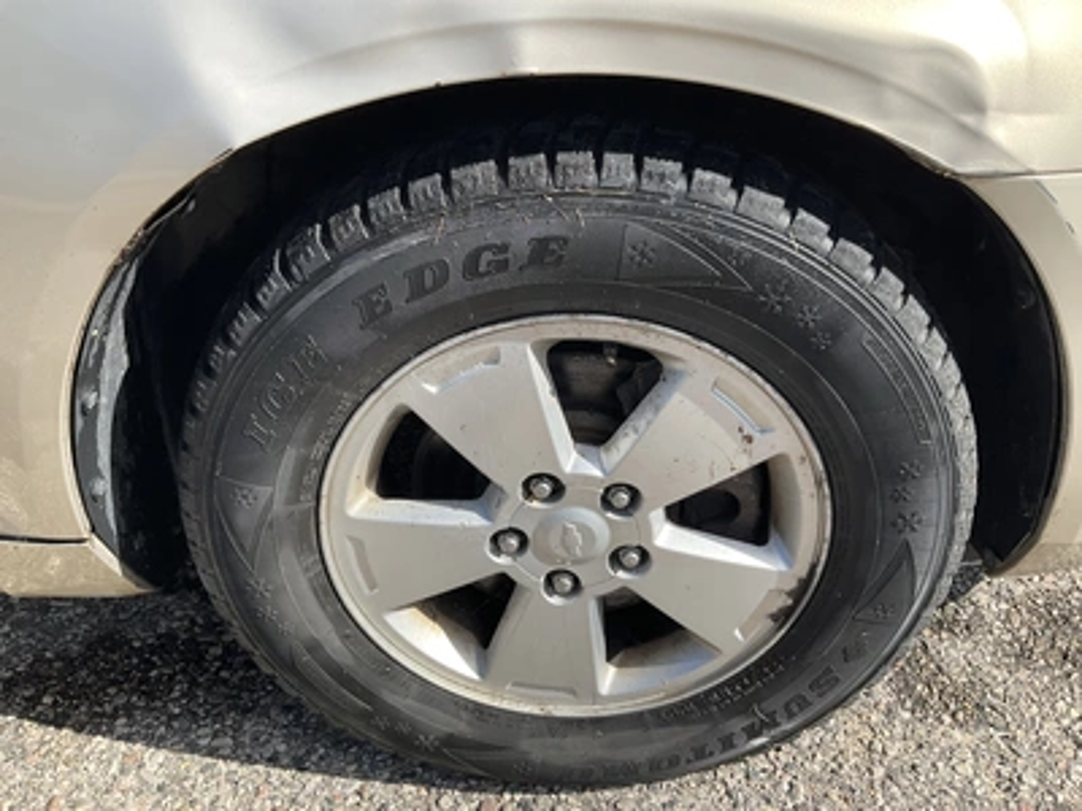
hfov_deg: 61.7
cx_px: 541
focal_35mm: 29
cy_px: 406
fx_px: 906
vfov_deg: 48.2
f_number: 1.8
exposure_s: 1/816
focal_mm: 3
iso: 25
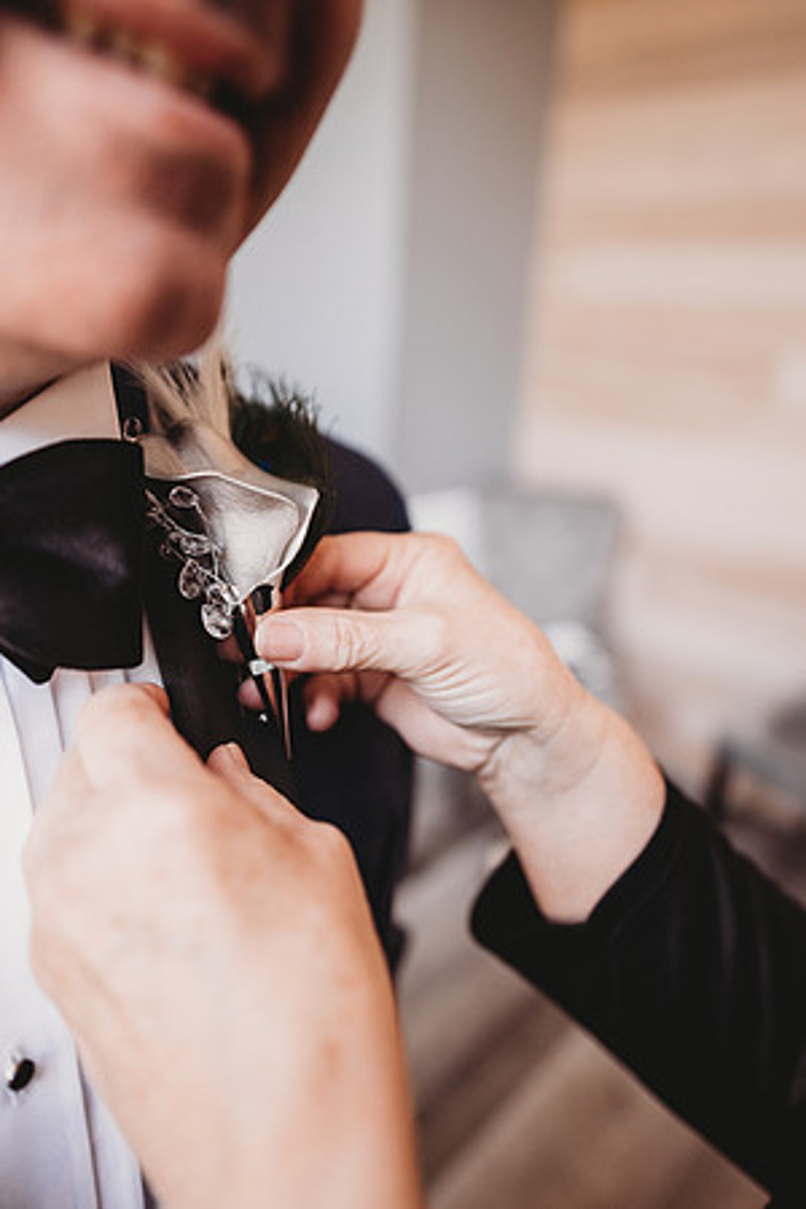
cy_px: 604
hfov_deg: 53.1
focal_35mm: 24
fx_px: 806
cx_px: 403
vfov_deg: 73.7
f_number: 1.8
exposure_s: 1/320
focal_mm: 24
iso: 400
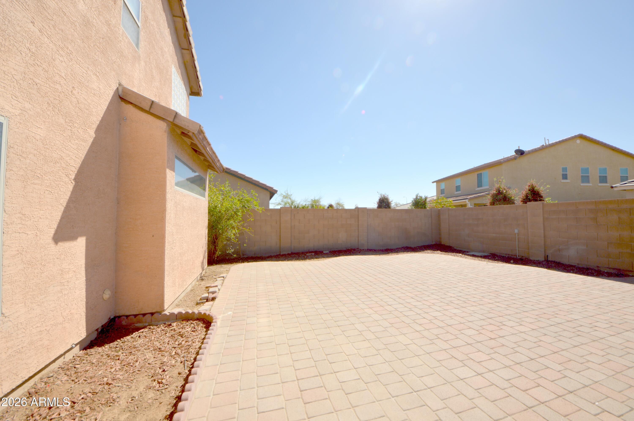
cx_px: 317
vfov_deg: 89.9
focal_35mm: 12
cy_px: 210
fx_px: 211
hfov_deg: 112.7
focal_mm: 8
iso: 100
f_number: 13
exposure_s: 1/200
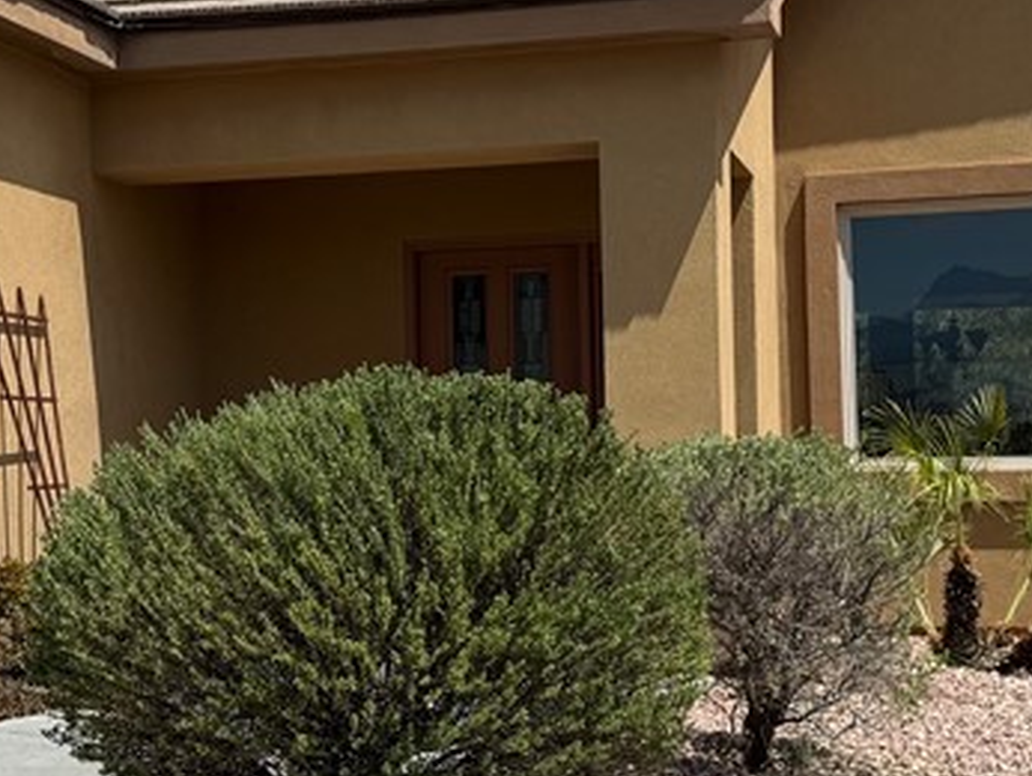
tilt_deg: +2.4
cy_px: 355
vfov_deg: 20.7
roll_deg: +0.6
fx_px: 2118
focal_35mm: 71
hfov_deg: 27.2
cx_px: 337
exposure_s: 1/6410
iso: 80
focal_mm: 6.76
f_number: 1.78
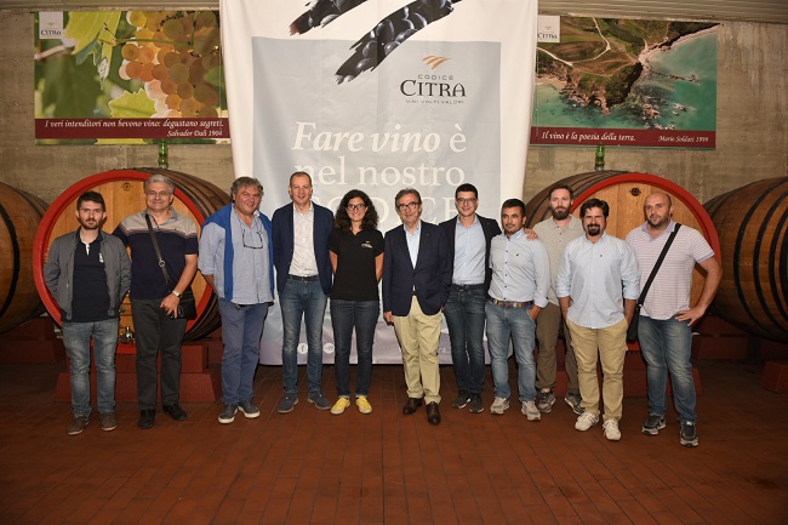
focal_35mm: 24
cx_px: 394
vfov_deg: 53.1
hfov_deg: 73.8
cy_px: 262
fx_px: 525
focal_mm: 24
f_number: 4
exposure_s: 1/100
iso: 500
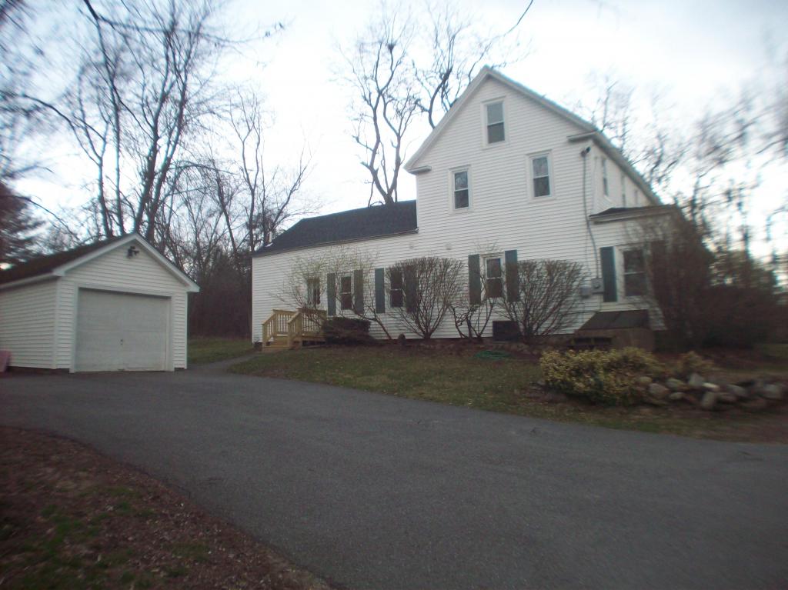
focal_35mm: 37
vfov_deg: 38.6
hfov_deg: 50.2
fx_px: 842
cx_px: 394
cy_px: 295
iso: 149
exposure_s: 1/128
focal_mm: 6.2
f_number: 2.8
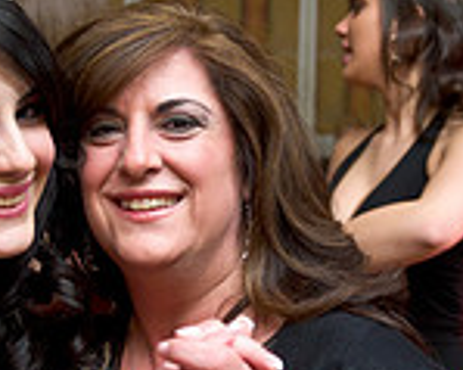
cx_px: 205
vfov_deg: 13.6
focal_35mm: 113
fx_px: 1547
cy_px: 196
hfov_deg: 17.0
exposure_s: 1/125
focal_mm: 31
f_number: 3.2
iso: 1600
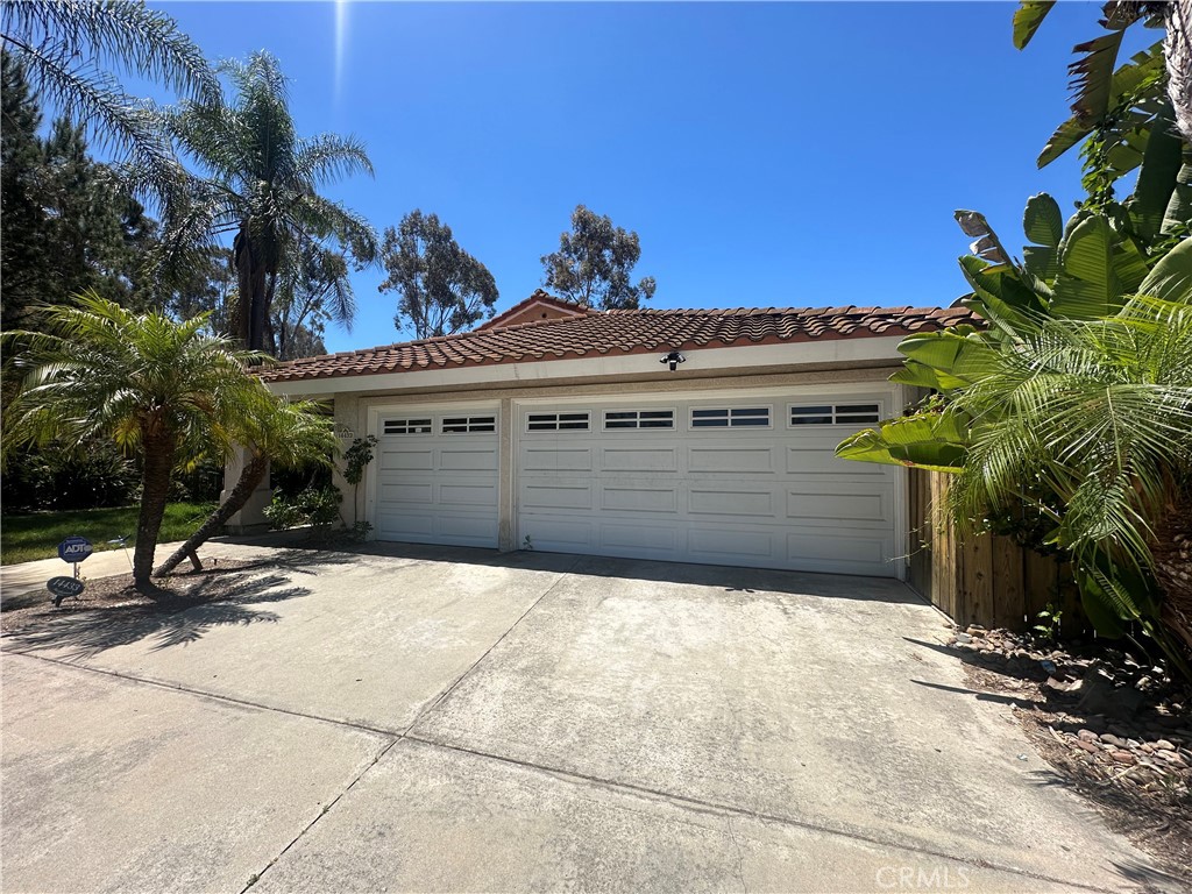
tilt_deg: +2.9
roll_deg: -0.1
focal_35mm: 14
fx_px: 482
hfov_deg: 102.1
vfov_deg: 85.7
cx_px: 596
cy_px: 447
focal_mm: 2.22
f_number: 2.2
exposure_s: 1/1949
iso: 50
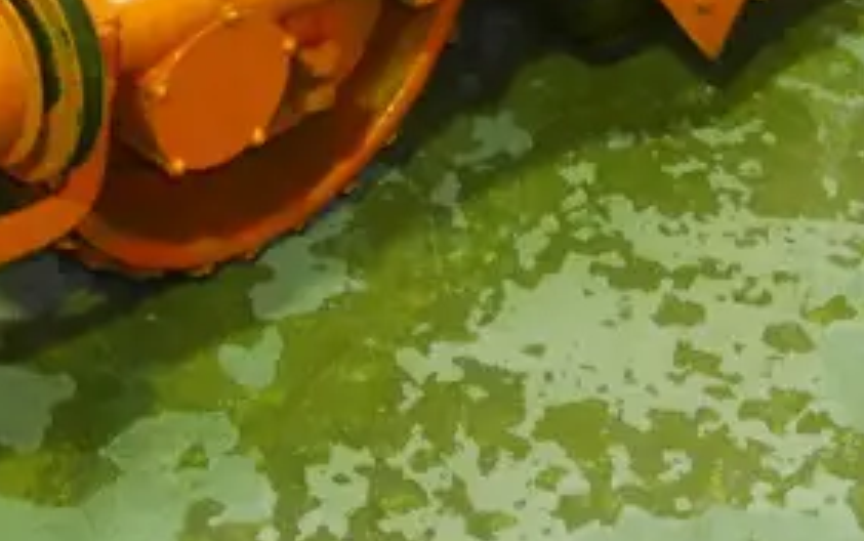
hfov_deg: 15.0
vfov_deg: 8.8
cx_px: 354
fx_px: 3275
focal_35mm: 139
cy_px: -598
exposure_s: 1/100
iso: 3200
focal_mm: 18
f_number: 4.2
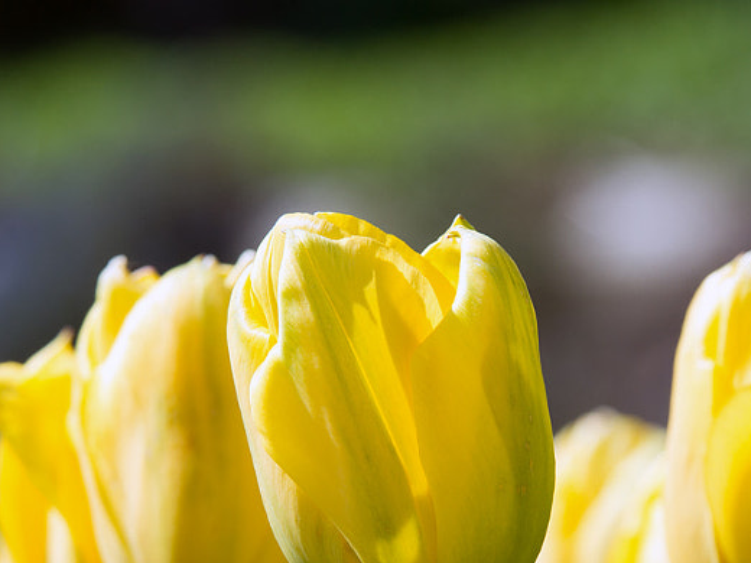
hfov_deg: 3.3
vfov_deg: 2.5
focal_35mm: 592
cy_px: 471
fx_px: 12844
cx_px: 461
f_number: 8
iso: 250
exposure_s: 1/500
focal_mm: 200
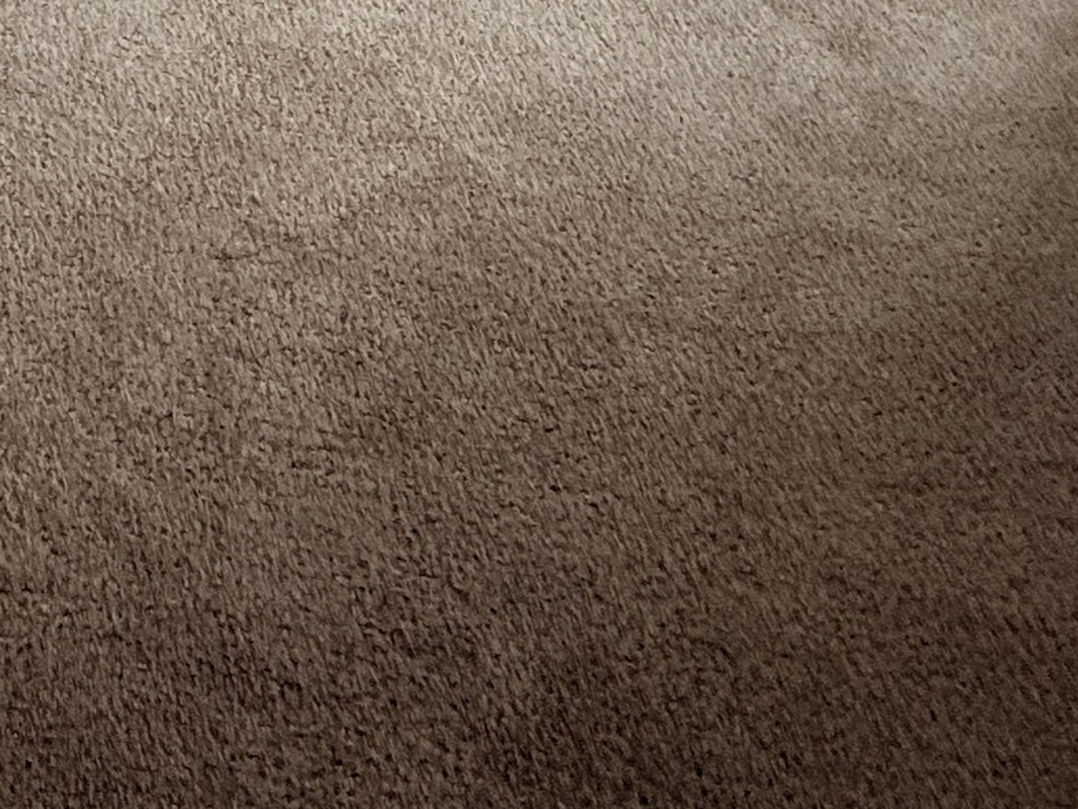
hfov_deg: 33.4
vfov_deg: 21.7
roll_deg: -0.2
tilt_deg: -15.7
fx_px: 1682
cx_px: 77
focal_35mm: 54
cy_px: -461
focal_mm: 2.22
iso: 320
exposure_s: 1/117
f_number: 2.2
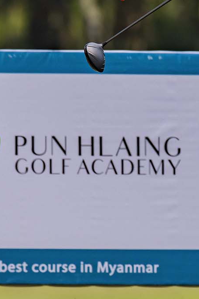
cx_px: 210
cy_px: 47
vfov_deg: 1.5
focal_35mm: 1381
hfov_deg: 1.0
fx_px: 11450
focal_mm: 650
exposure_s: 1/2500
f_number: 8
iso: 400
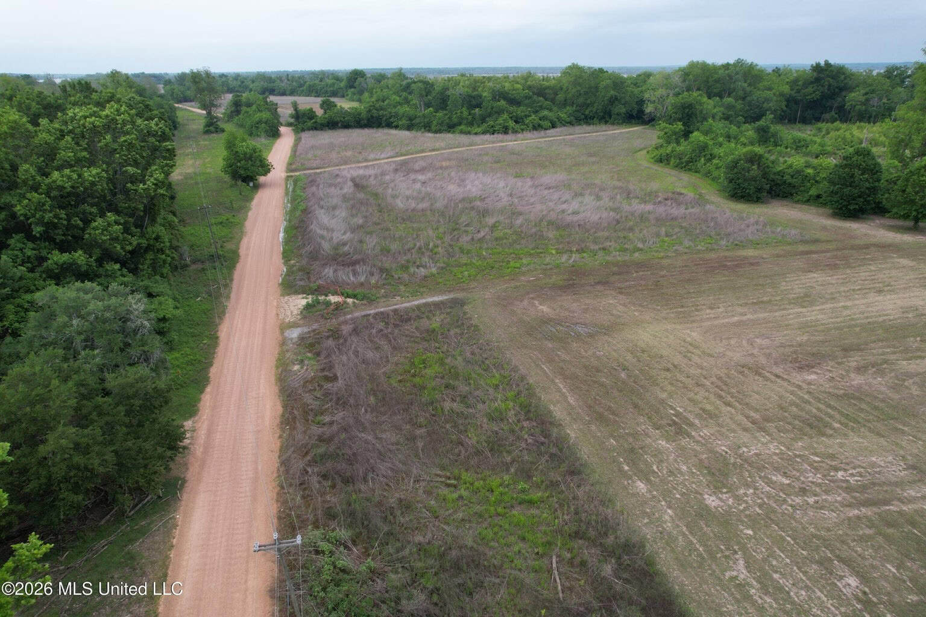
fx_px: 566
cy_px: 308
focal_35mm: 22
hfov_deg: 78.6
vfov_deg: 57.2
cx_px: 463
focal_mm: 8.4
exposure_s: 1/640
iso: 150
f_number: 2.8
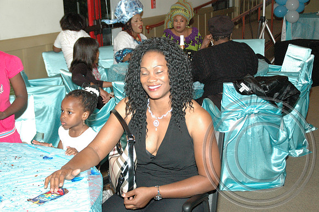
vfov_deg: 23.8
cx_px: 160
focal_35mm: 57
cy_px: 106
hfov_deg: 35.1
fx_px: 505
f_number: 5.6
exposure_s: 1/60
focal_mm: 38
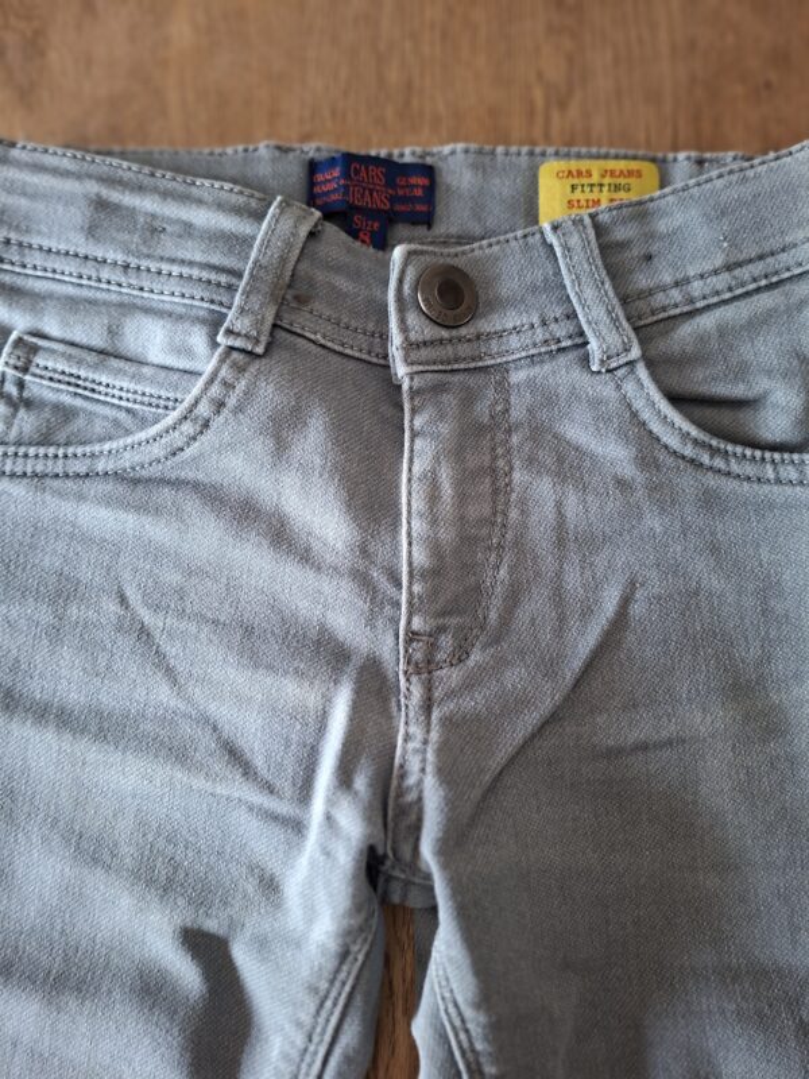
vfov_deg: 73.9
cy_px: 540
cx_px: 404
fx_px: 717
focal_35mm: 23
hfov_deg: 58.9
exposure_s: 1/25
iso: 400
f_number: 1.8
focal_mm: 5.54
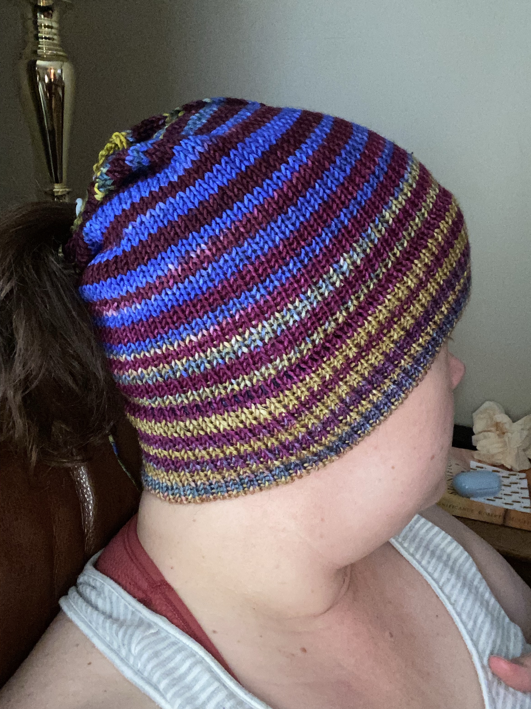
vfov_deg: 60.0
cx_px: 266
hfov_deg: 46.8
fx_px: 614
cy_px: 354
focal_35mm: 30
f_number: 2.2
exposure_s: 1/26
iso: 320
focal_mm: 2.71
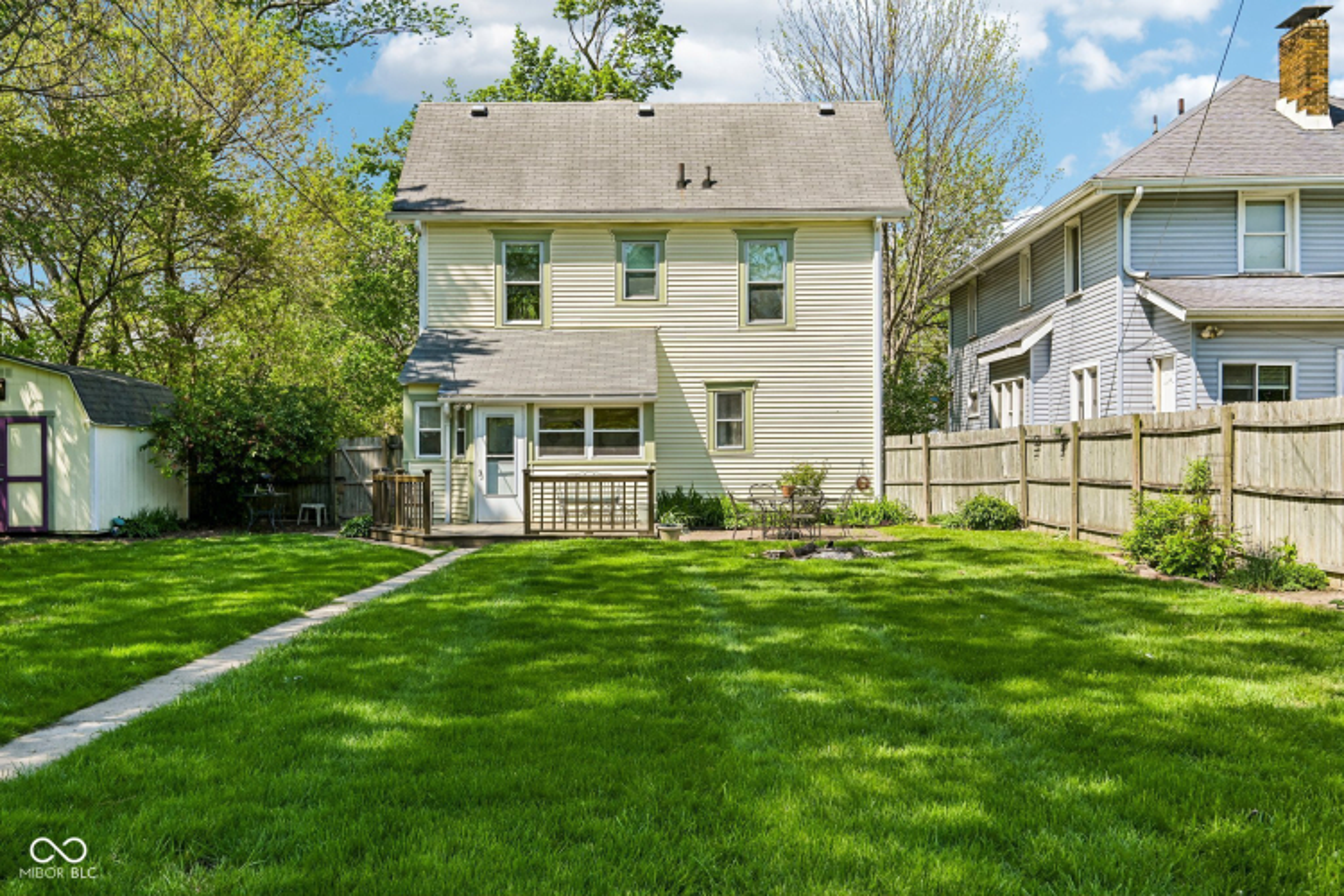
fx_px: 1157
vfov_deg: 42.3
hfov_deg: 60.3
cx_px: 672
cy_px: 448
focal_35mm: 31
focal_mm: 31
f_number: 8
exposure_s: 1/200
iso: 100
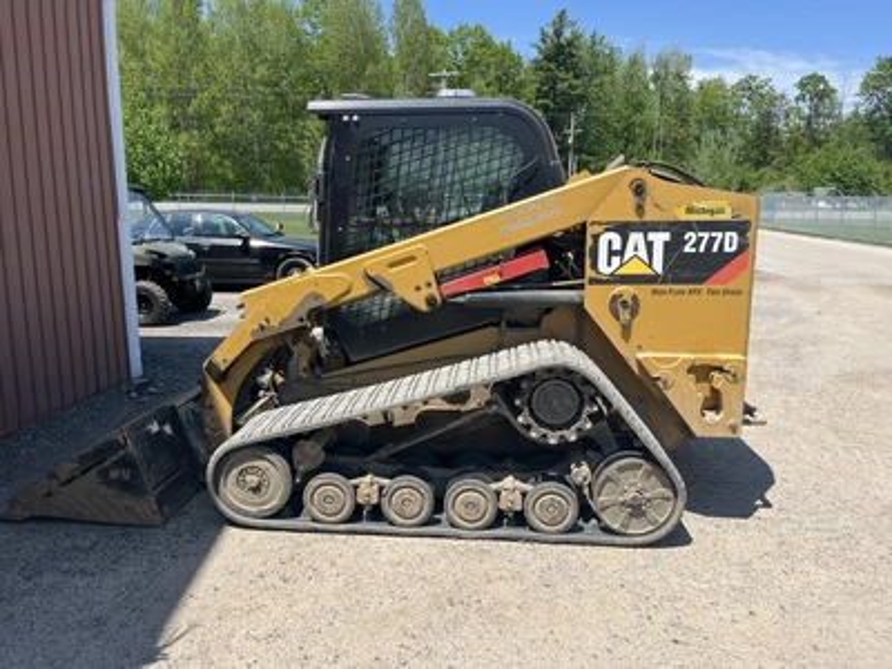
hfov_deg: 67.3
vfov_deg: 53.1
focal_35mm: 26
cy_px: 334
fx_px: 670
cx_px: 446
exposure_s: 1/2755
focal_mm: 5.1
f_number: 1.6
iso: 50
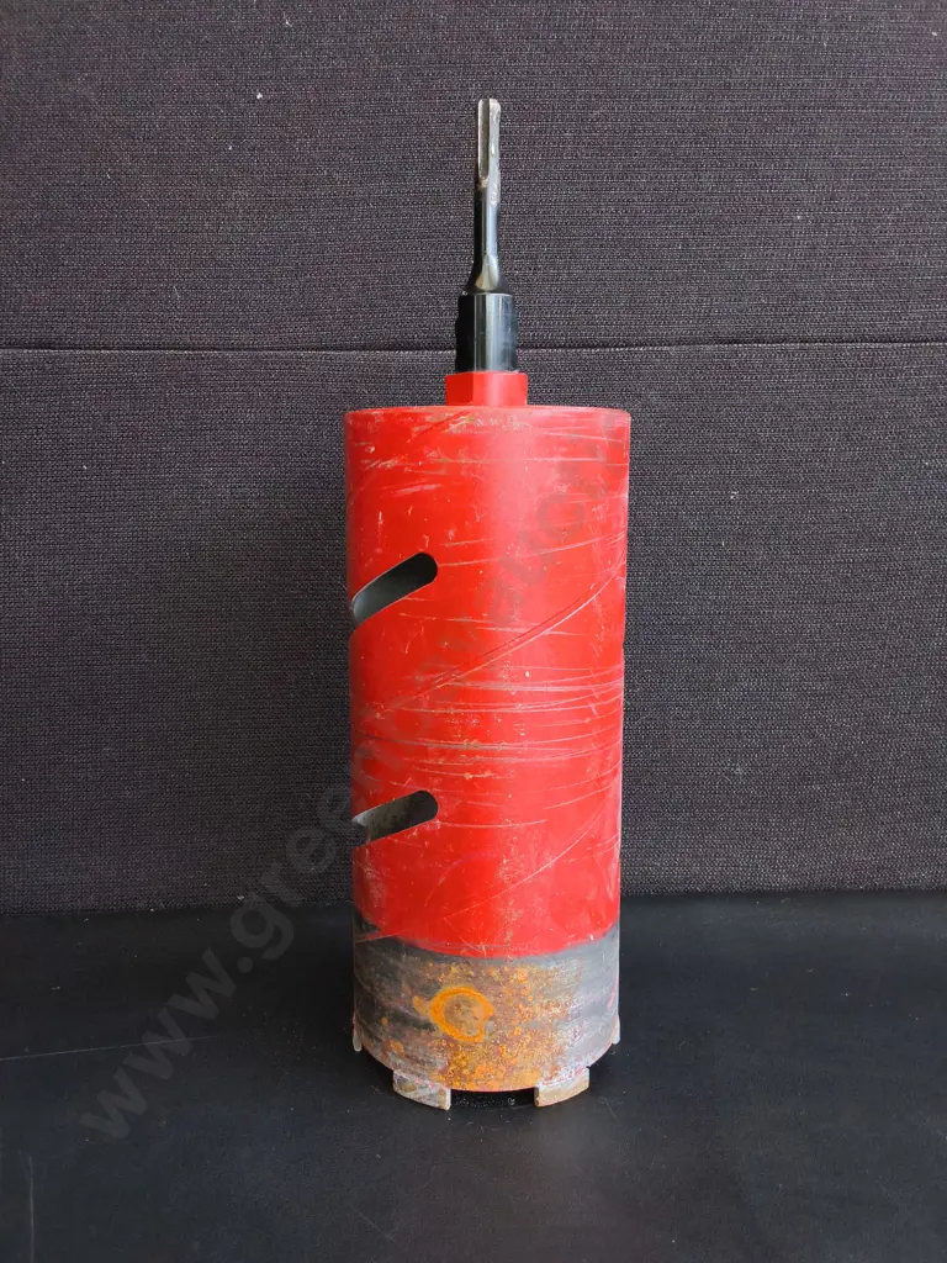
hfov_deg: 51.4
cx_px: 474
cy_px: 632
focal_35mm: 27
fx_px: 985
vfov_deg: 65.3
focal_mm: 2.87
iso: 200
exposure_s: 1/100
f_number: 2
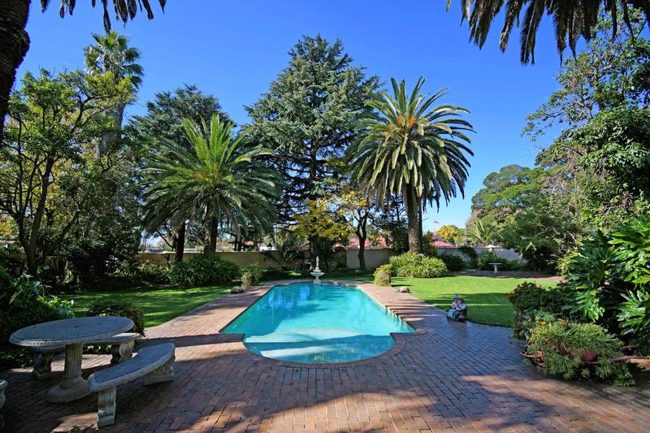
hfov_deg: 100.4
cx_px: 325
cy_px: 216
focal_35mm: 15
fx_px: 271
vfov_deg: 77.3
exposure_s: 1/500
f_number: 4.5
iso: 160
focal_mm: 10
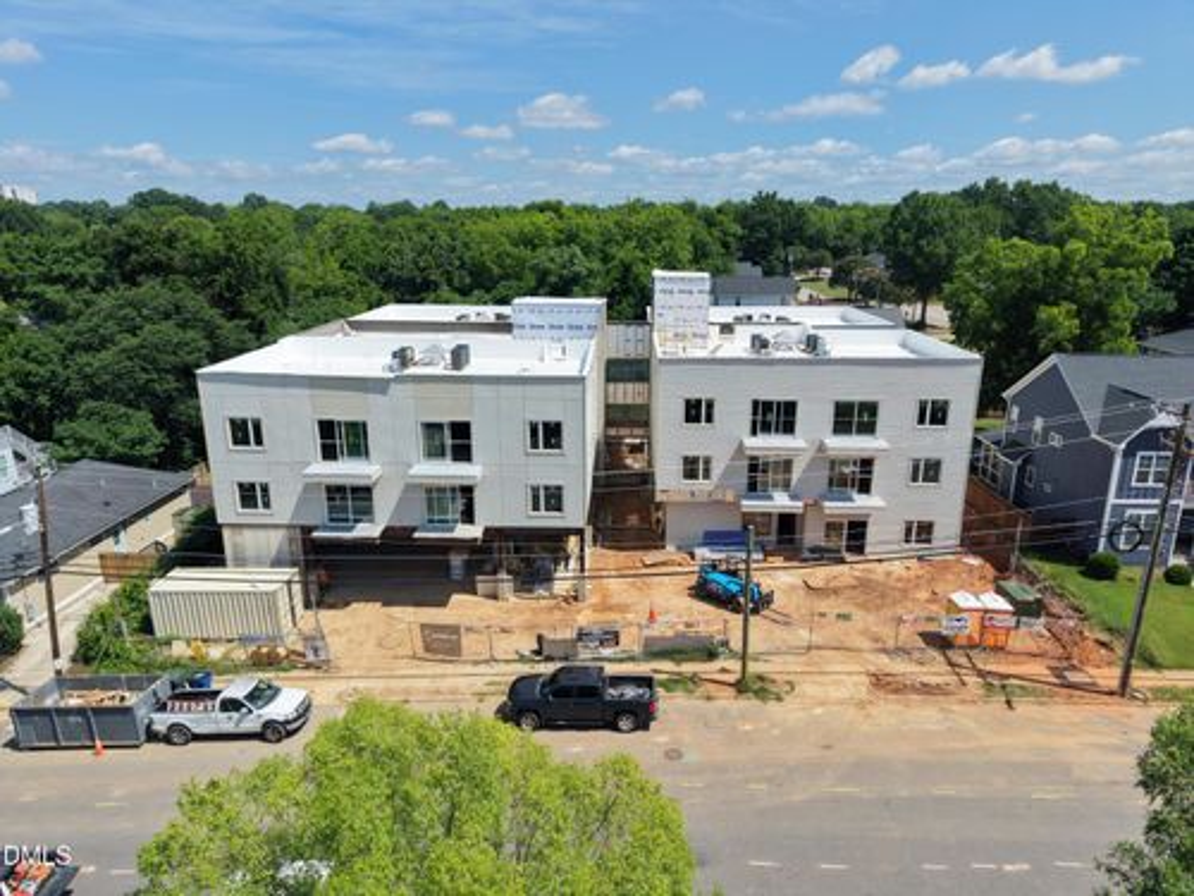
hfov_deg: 71.6
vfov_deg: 56.8
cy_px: 448
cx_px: 597
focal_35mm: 24
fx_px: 828
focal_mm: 8.67
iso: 320
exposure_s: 1/8000
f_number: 1.8
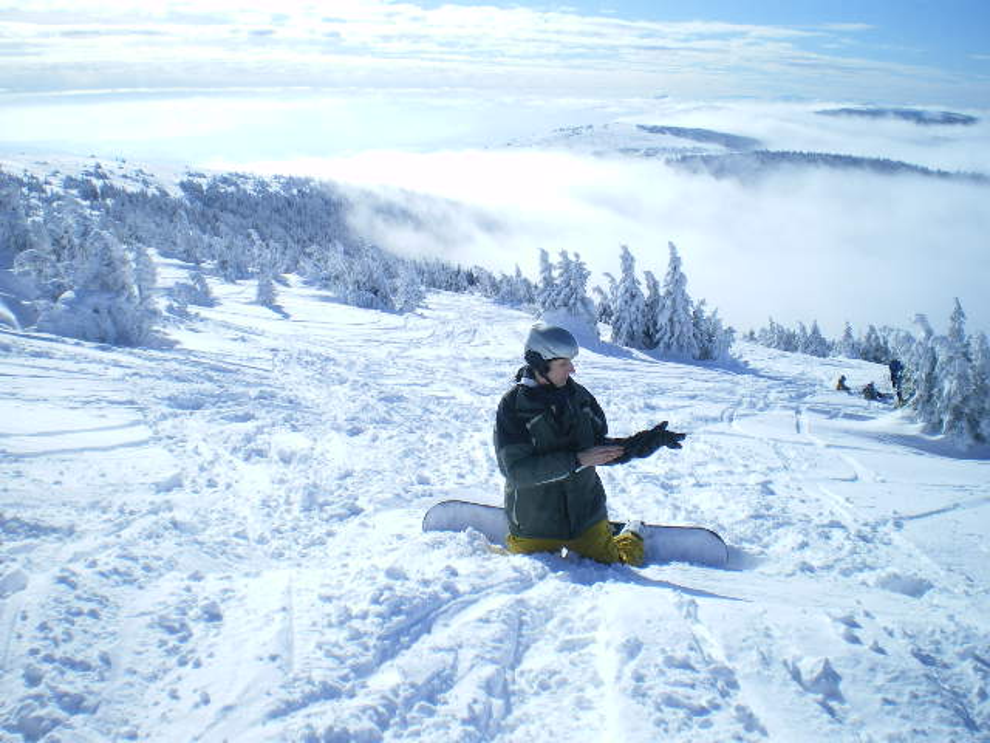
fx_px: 1030
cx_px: 495
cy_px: 372
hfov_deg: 51.4
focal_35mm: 36
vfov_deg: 39.7
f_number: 4.6
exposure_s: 1/800
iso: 50
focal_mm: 6.3
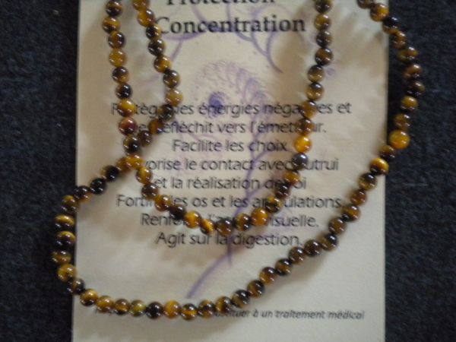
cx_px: 228
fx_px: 540
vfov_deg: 35.1
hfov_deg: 45.8
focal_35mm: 41
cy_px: 171
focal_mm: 7.4
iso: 800
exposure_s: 1/3.6
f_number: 3.5
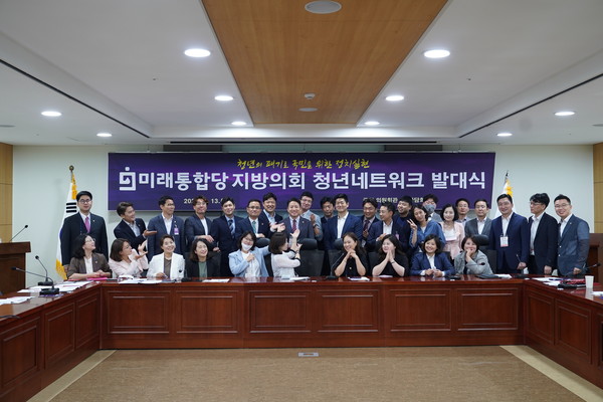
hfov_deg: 55.8
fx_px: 569
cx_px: 302
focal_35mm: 34
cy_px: 201
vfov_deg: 38.9
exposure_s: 1/160
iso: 1600
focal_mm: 34
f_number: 4
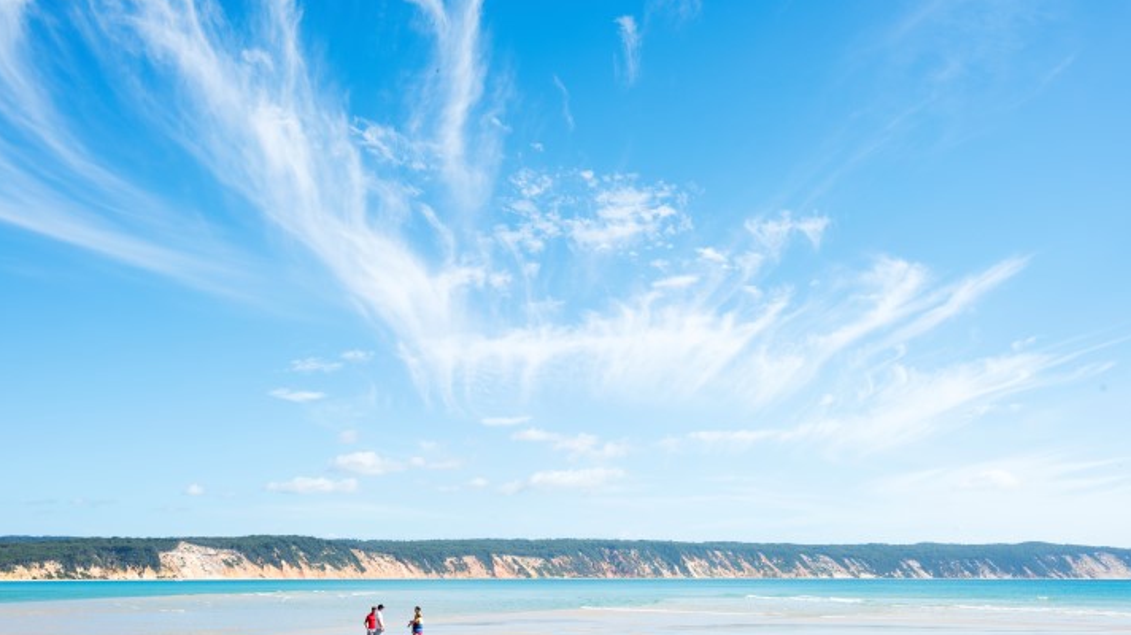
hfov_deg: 55.3
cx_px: 565
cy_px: 368
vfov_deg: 32.7
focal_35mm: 36
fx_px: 1079
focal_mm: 34
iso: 100
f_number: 10
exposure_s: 1/200
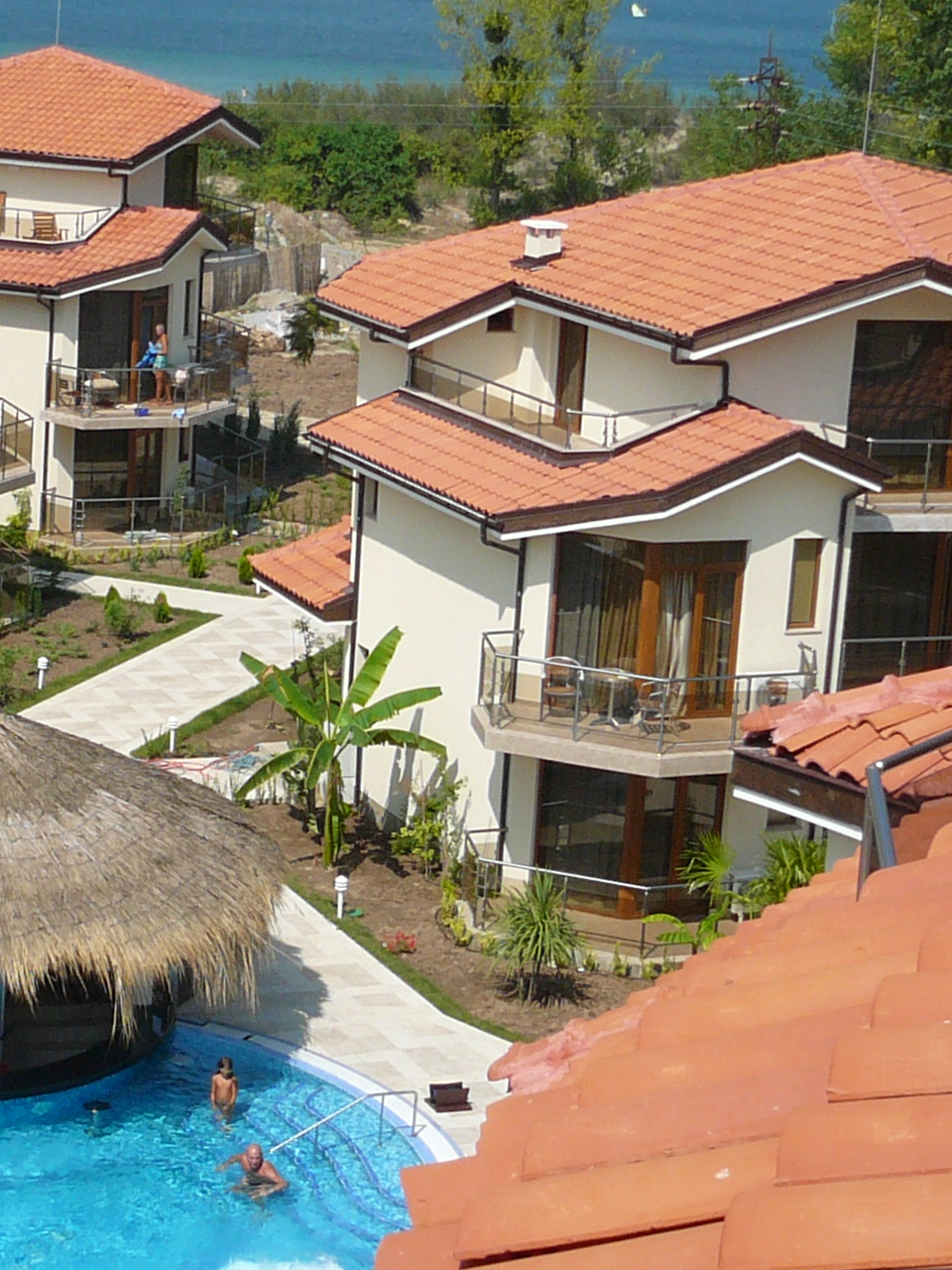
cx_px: 130
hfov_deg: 17.8
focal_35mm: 82
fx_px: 3007
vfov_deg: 23.8
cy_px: 641
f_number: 5
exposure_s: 1/500
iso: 80
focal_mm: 6.1
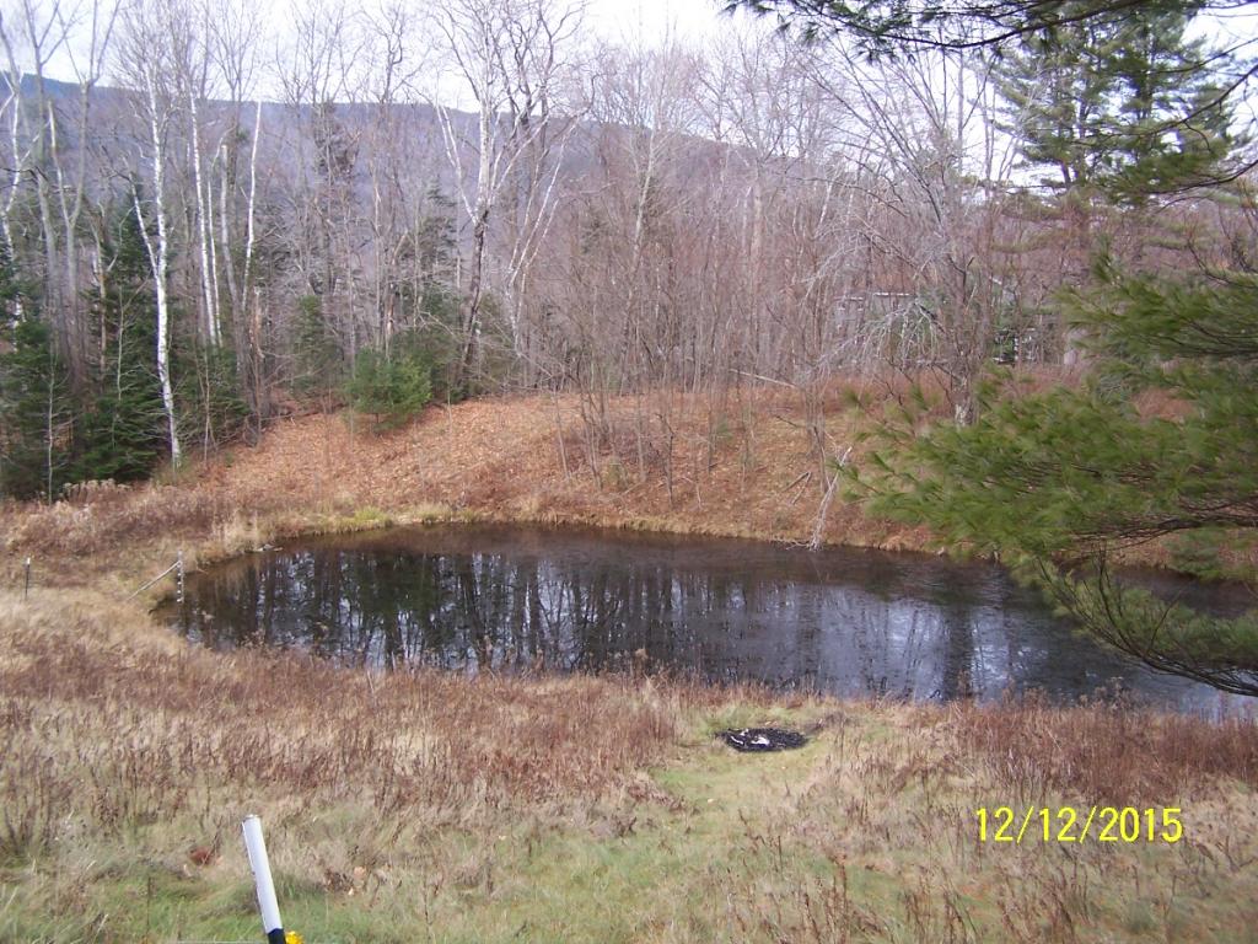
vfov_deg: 37.7
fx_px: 1381
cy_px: 472
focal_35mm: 38
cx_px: 629
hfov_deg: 49.0
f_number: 2.8
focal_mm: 6.3
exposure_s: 1/125
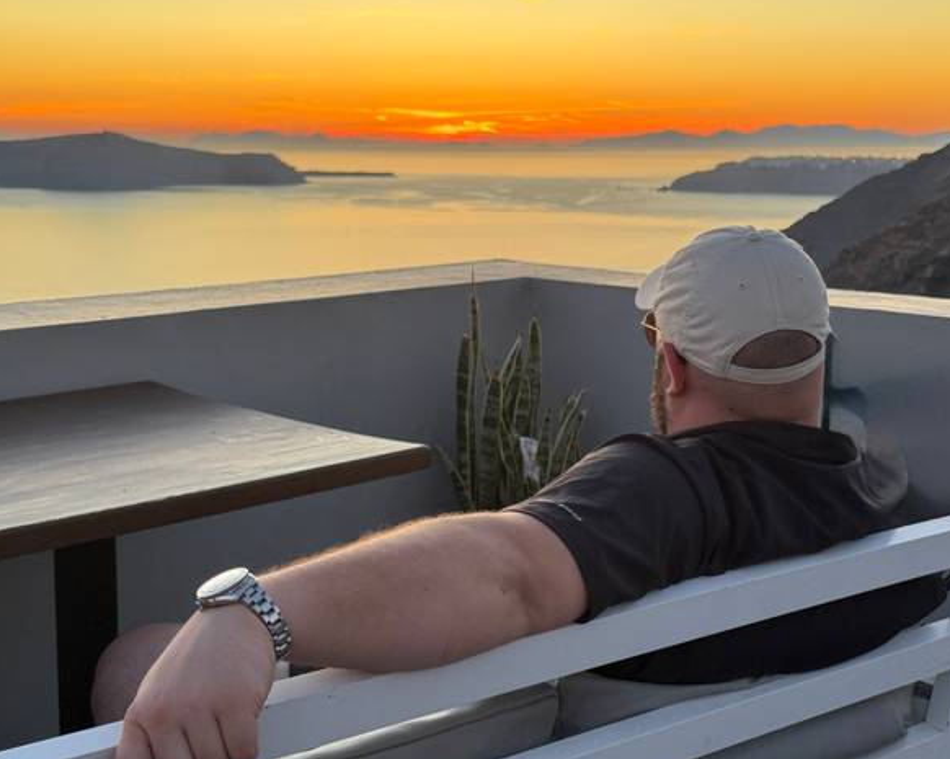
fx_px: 1630
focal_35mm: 58
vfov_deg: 26.2
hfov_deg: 32.4
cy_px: 405
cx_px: 555
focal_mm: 6.76
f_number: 1.78
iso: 100
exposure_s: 1/85
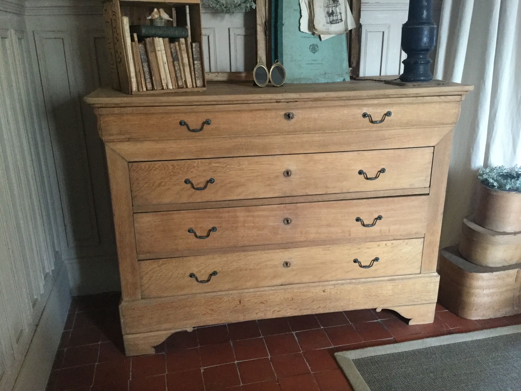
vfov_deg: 45.4
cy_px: 196
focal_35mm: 31
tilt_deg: -18.3
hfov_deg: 58.4
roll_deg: -0.4
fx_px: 467
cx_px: 260
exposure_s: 1/25
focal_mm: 3.3
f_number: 2.4
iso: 250
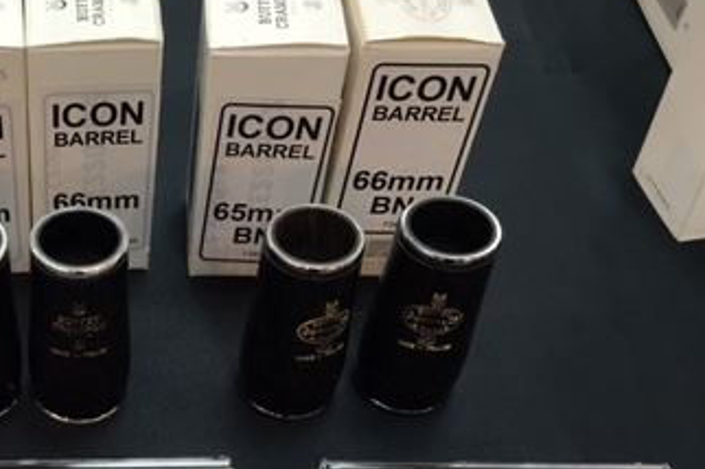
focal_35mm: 60
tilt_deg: -50.7
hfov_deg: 31.6
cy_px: 427
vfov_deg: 22.0
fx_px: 1174
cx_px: 46
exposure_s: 1/30
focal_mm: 4.15
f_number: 2.2
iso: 40
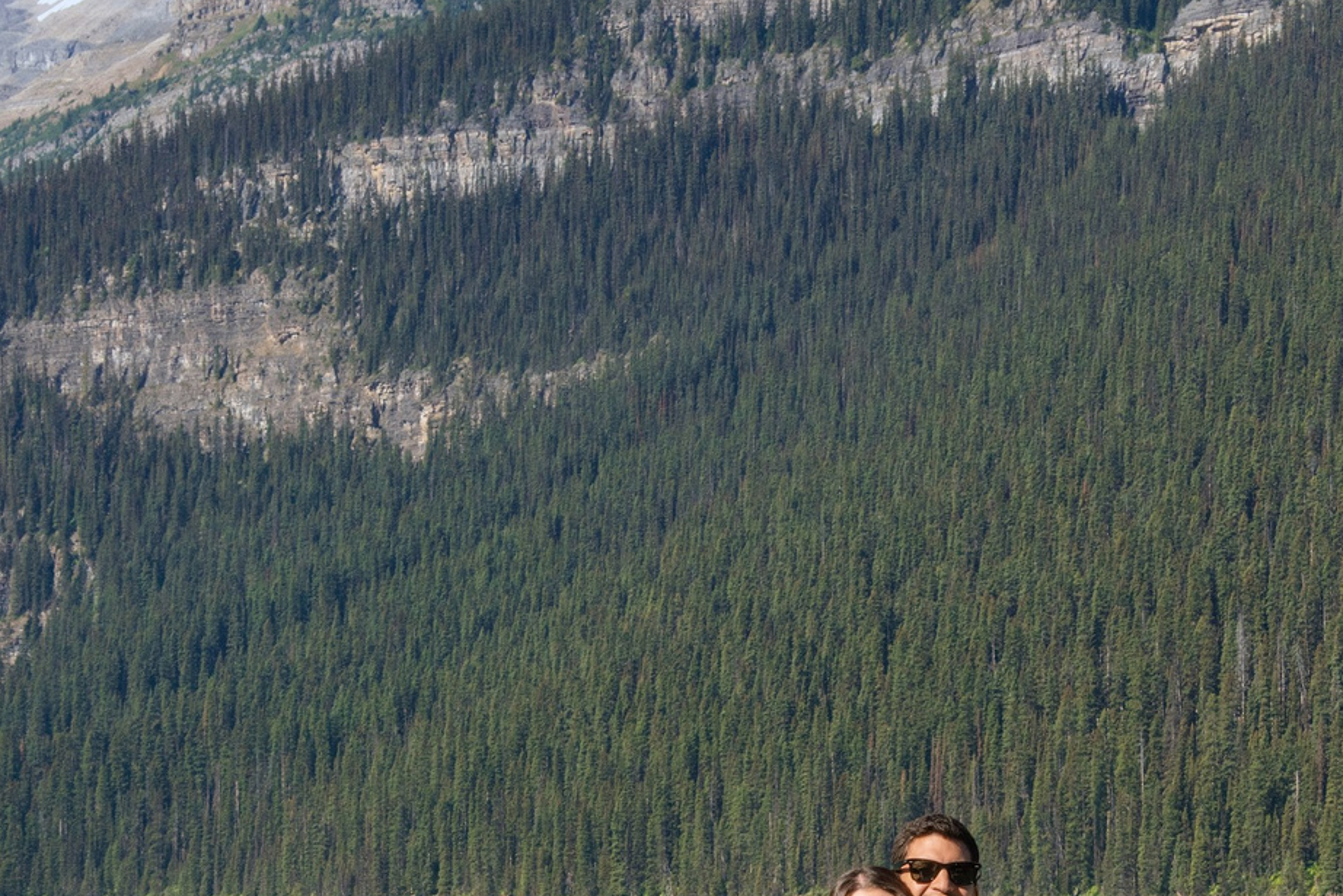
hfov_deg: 16.3
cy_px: 863
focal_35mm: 125
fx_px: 4664
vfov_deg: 10.9
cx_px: 928
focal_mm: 45
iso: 320
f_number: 11
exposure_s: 1/500
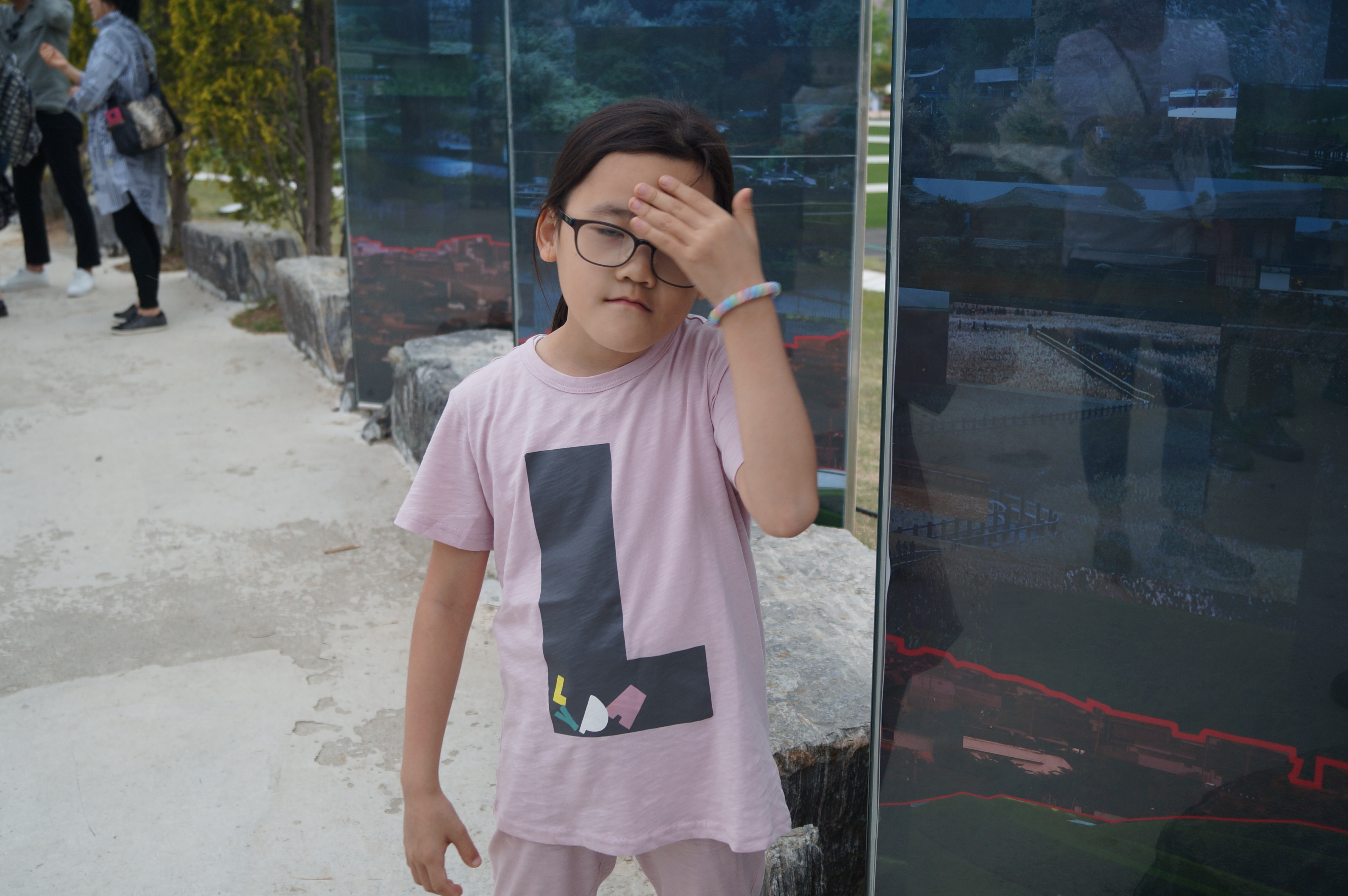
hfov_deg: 49.6
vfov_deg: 34.1
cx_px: 674
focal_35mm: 39
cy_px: 448
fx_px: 1459
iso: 125
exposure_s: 1/60
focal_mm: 26
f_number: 4
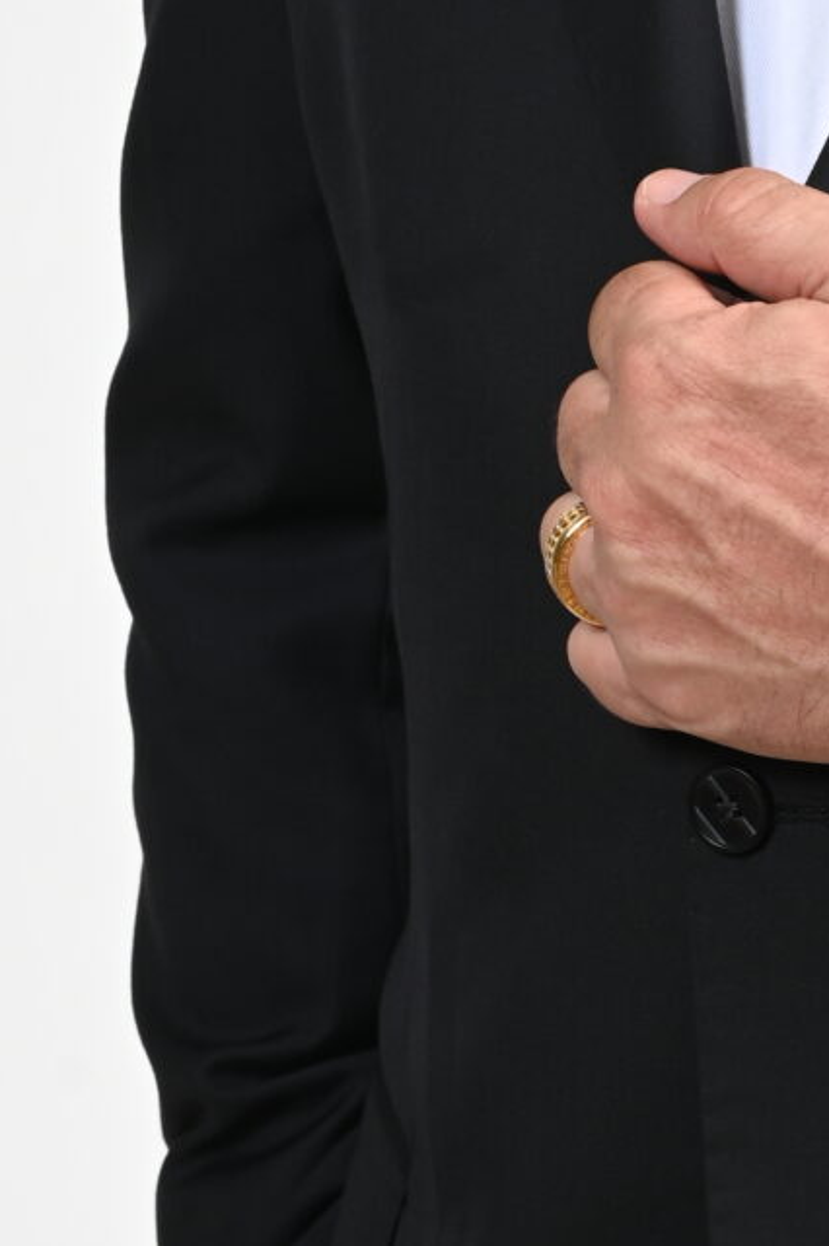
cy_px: 167
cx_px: 1248
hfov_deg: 4.9
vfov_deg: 7.3
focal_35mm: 280
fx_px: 9681
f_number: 10
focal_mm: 70
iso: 100
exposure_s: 1/200
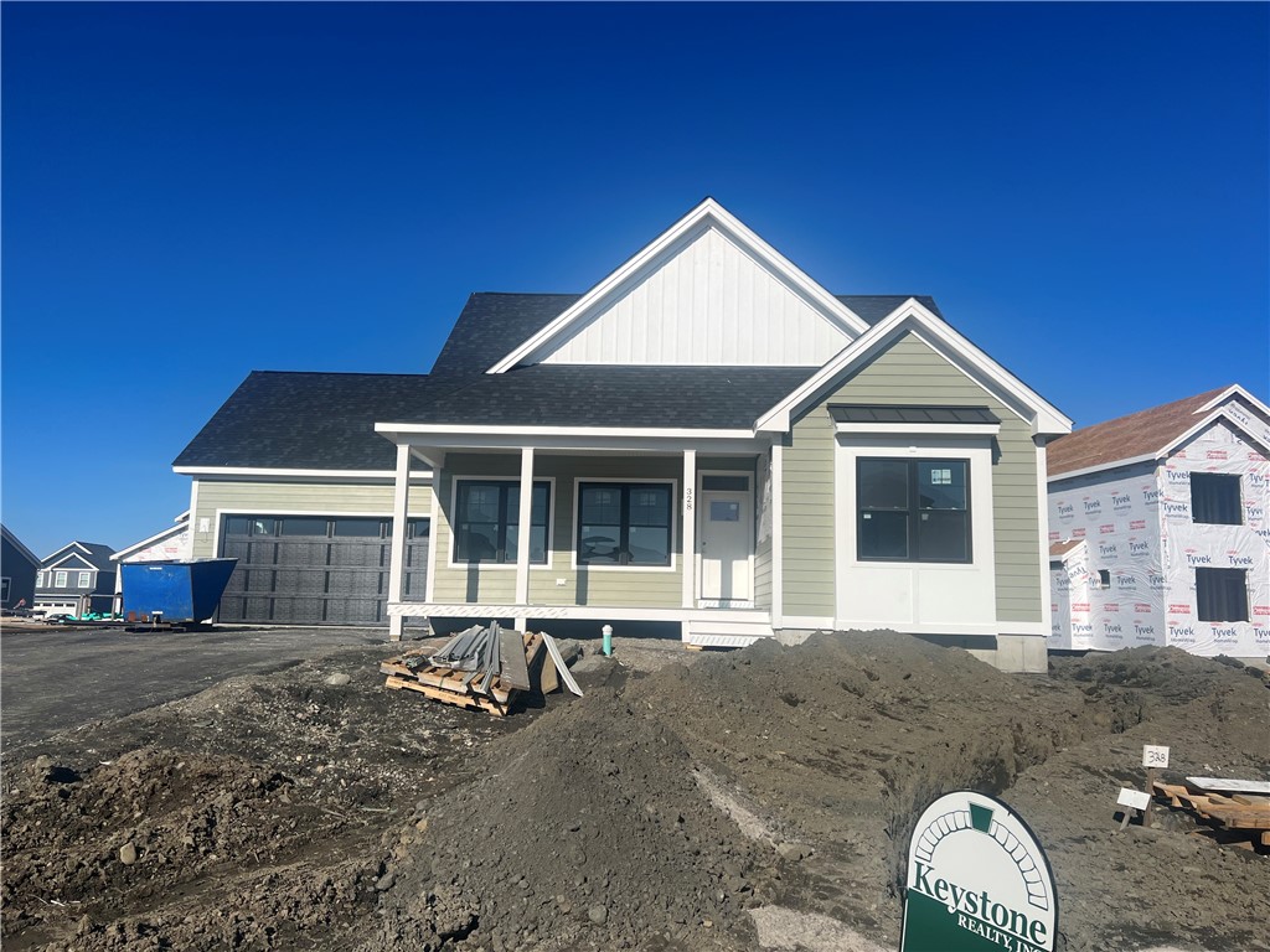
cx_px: 635
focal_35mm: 26
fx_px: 954
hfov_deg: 67.3
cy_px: 476
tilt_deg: +7.9
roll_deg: -0.6
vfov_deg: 53.1
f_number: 1.5
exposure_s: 1/9434
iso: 50
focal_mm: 5.7
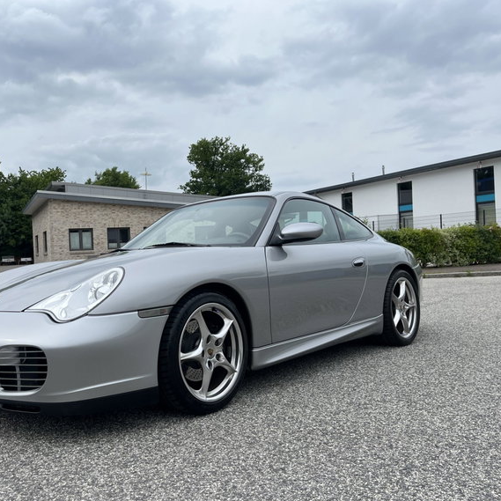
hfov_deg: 51.5
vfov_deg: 52.5
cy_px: 253
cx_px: 166
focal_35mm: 31
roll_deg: +2.4
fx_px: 508
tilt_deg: -1.1
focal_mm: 5.1
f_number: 1.6
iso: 50
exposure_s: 1/2571
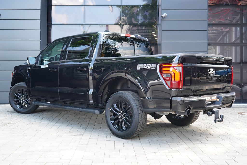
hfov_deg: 47.4
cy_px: 82
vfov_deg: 32.6
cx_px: 124
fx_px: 281
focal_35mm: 41
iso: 640
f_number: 4.5
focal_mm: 41
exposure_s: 1/60
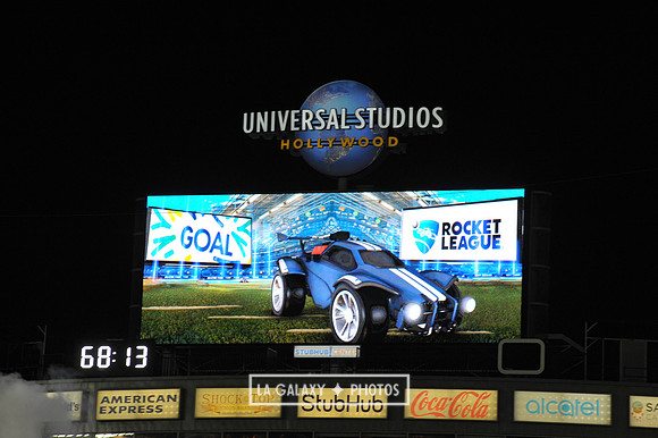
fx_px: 3197
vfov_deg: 7.8
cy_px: 219
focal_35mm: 175
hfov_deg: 11.8
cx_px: 329
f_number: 9
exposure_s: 1/250
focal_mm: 175
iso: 1600
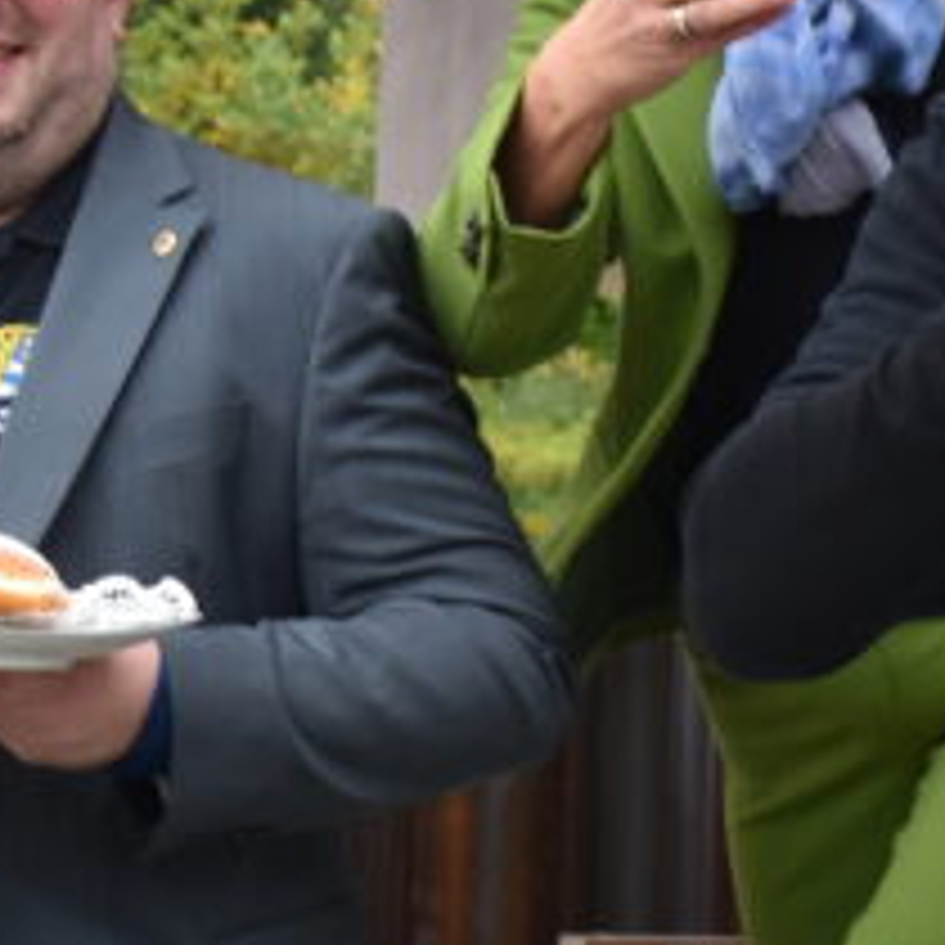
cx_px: 904
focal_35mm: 160
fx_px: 4942
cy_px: 904
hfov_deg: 10.8
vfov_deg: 10.8
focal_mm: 22
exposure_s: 1/80
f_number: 4.5
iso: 400
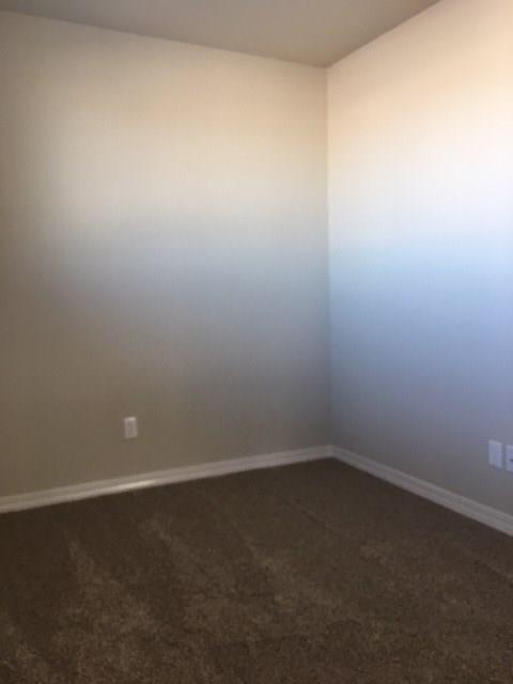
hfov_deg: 48.2
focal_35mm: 29
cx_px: 256
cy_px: 342
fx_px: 573
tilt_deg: -4.4
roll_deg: +1.8
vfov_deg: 61.7
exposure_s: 1/15
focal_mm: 4.15
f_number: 2.2
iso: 32
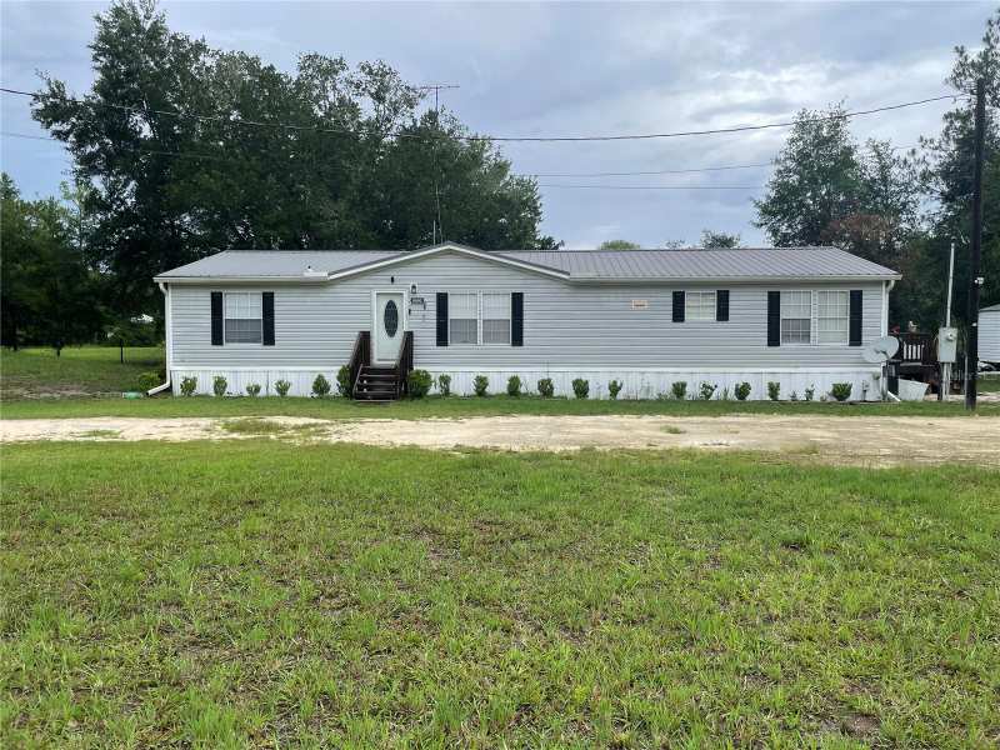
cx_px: 500
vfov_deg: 53.1
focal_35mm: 26
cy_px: 375
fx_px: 751
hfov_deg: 67.3
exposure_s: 1/1135
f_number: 1.6
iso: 32
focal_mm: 4.2
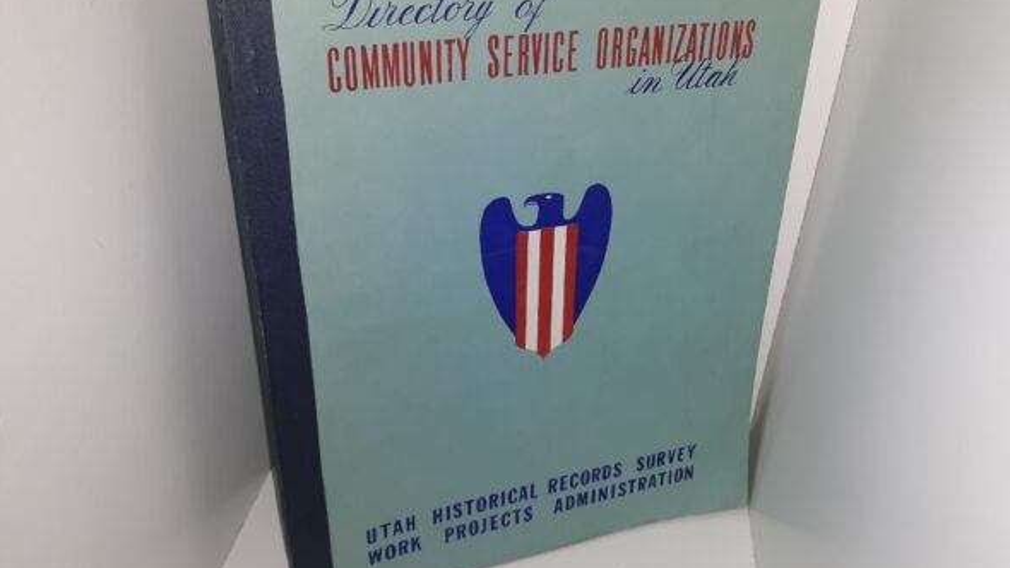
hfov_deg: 62.6
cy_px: 263
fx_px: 830
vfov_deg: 37.8
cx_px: 510
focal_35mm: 31
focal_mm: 3.7
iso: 40
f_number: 1.7
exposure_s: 1/130
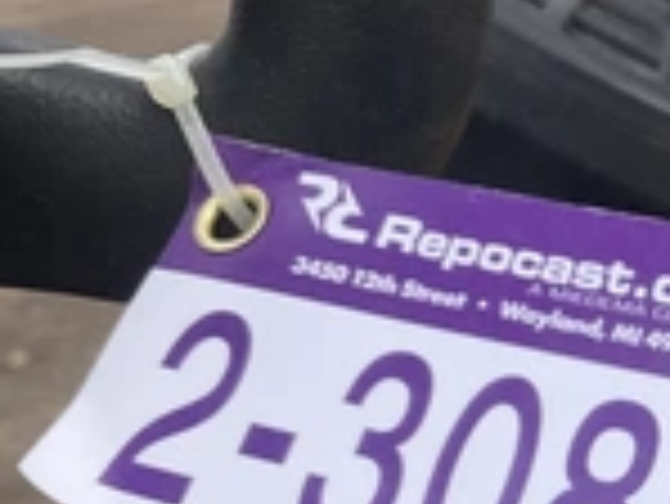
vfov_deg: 18.6
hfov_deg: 22.8
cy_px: 441
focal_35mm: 78
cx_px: 827
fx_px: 1511
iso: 25
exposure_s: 1/1055
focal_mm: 3
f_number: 1.8
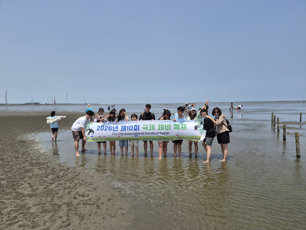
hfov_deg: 73.9
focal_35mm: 23
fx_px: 203
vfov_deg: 58.9
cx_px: 153
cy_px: 115
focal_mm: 5.4
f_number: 1.8
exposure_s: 1/5728
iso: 80
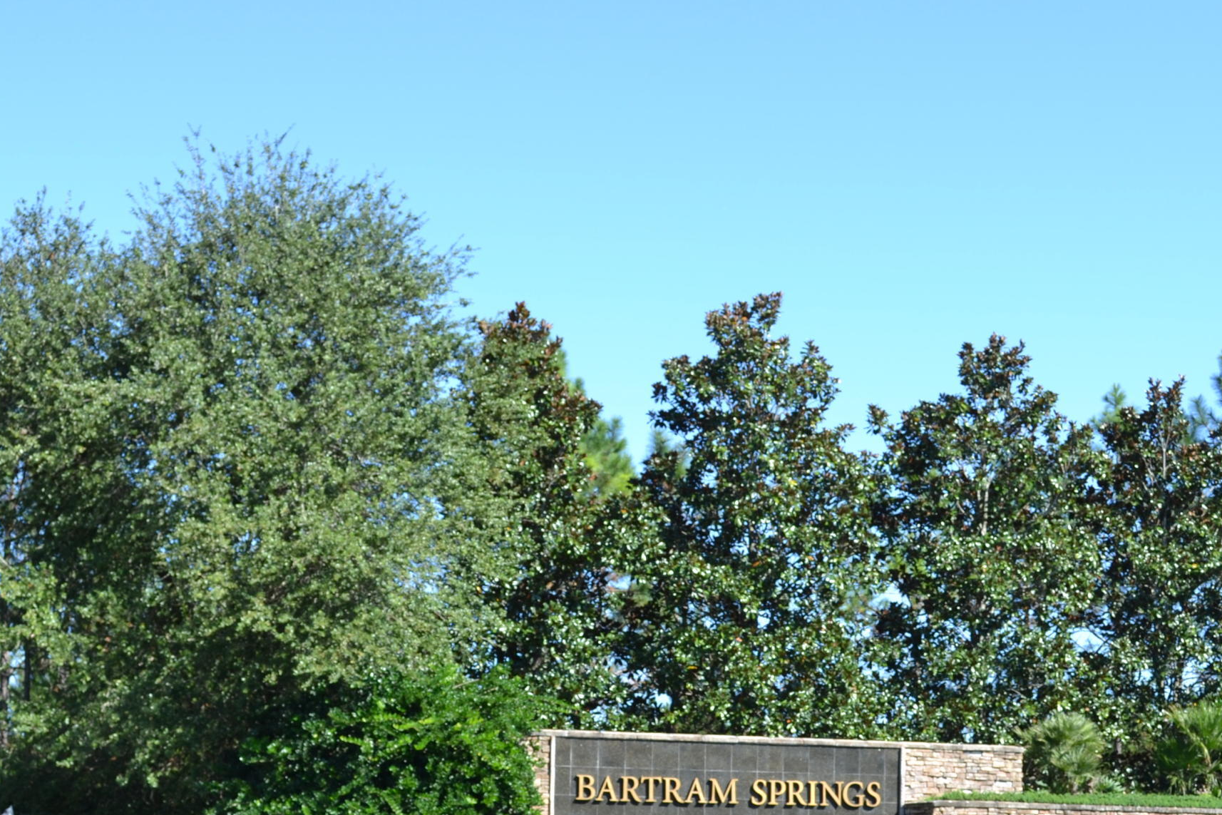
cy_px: 712
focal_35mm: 63
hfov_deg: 31.9
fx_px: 2139
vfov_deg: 21.2
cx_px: 607
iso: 100
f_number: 6.3
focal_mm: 24
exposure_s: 1/160
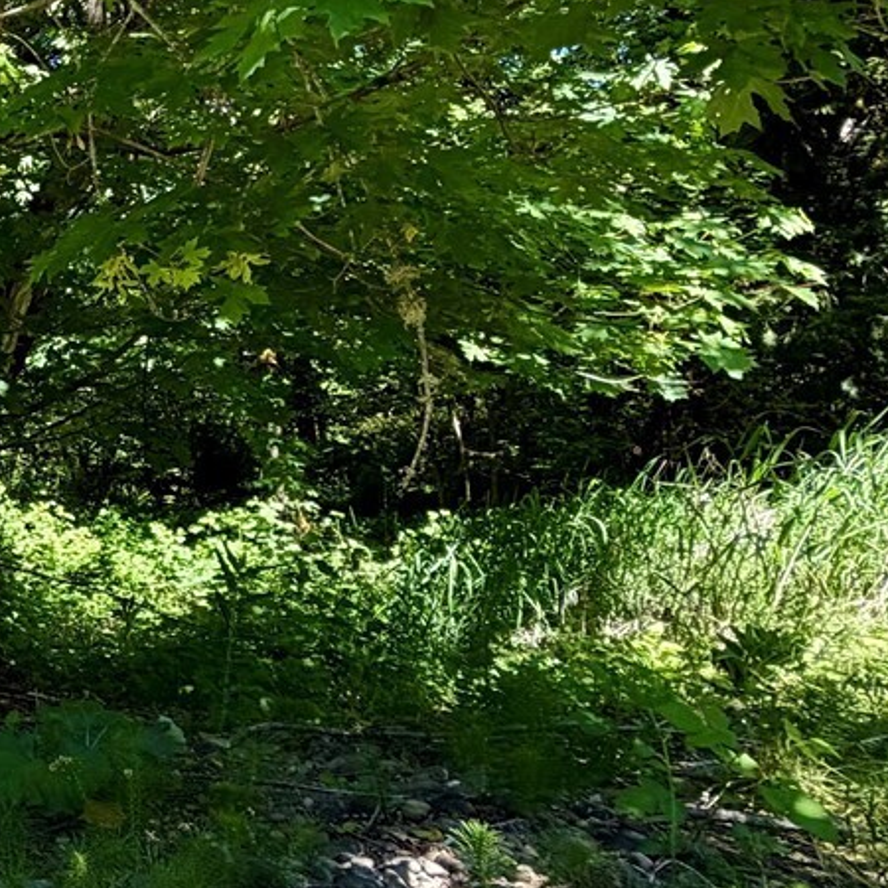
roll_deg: -2.7
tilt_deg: -3.9
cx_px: -537
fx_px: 1277
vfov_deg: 38.1
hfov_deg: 25.3
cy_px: 343
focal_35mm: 44
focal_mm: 2.22
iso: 64
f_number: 2.2
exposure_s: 1/502
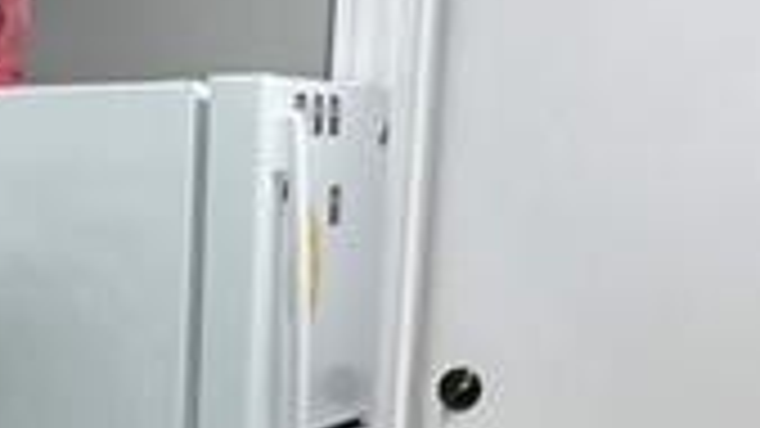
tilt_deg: -13.4
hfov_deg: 14.3
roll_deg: +1.1
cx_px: -432
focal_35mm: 139
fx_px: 2801
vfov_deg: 8.3
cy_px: 829
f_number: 1.8
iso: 64
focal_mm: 3.99
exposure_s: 1/120
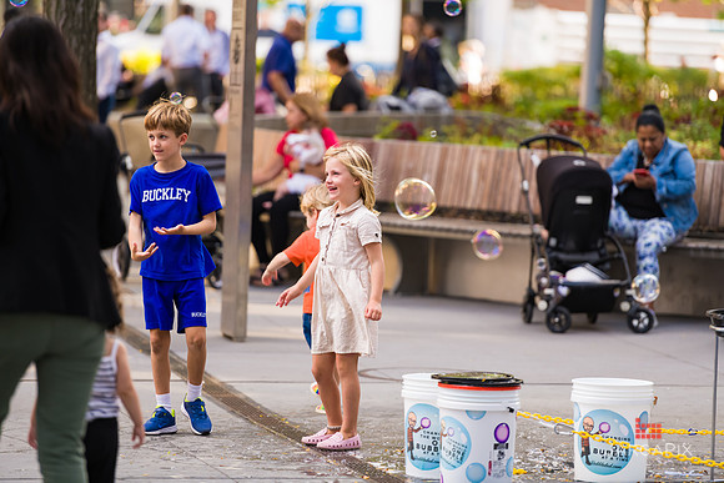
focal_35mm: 200
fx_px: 4023
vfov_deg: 6.9
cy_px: 242
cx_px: 362
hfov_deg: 10.3
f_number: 3.2
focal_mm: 200
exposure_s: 1/500
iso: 800
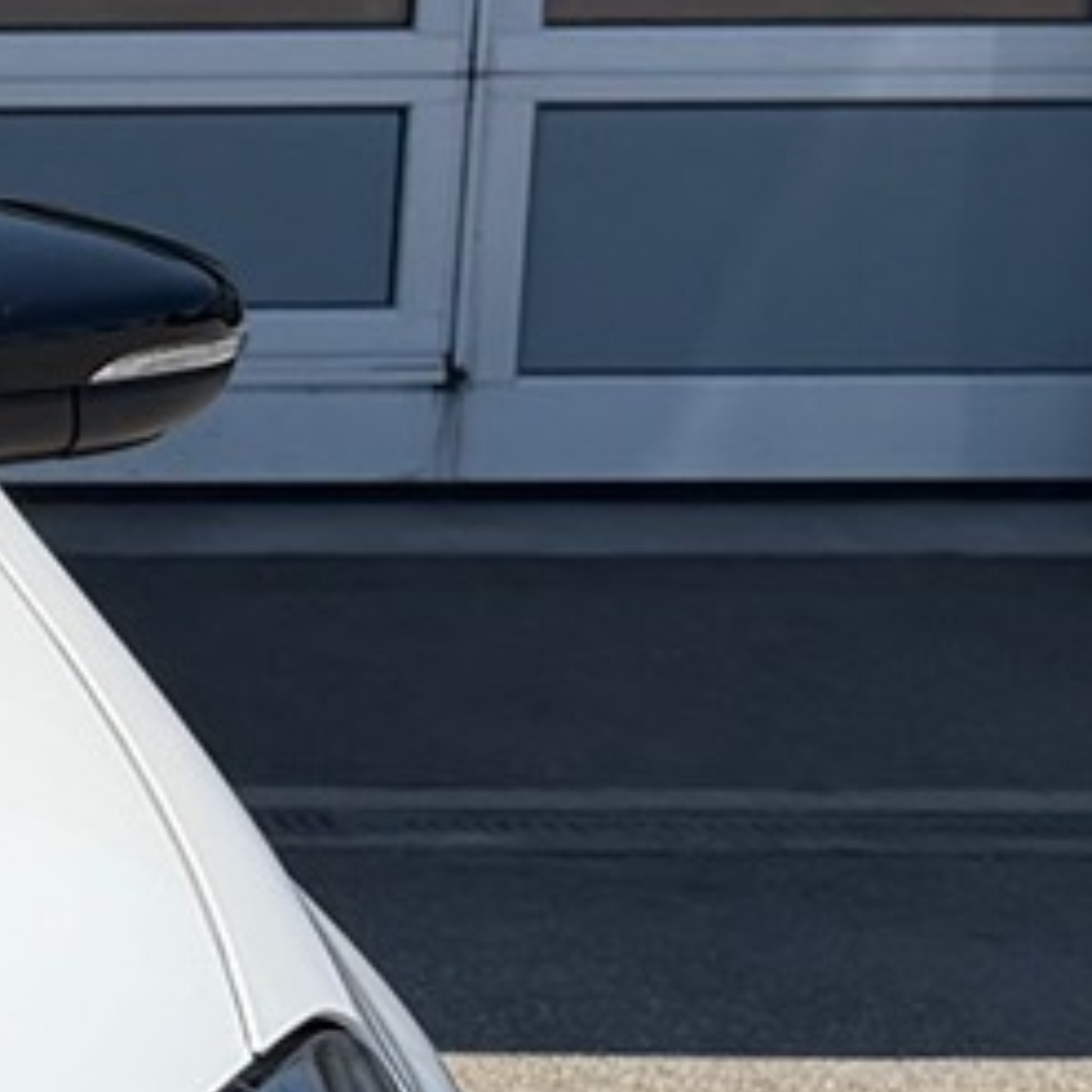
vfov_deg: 10.1
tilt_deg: -10.7
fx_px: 6174
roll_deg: +0.4
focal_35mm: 173
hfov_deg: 9.0
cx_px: -1653
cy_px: 561
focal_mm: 6.76
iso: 100
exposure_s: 1/6173
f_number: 1.78
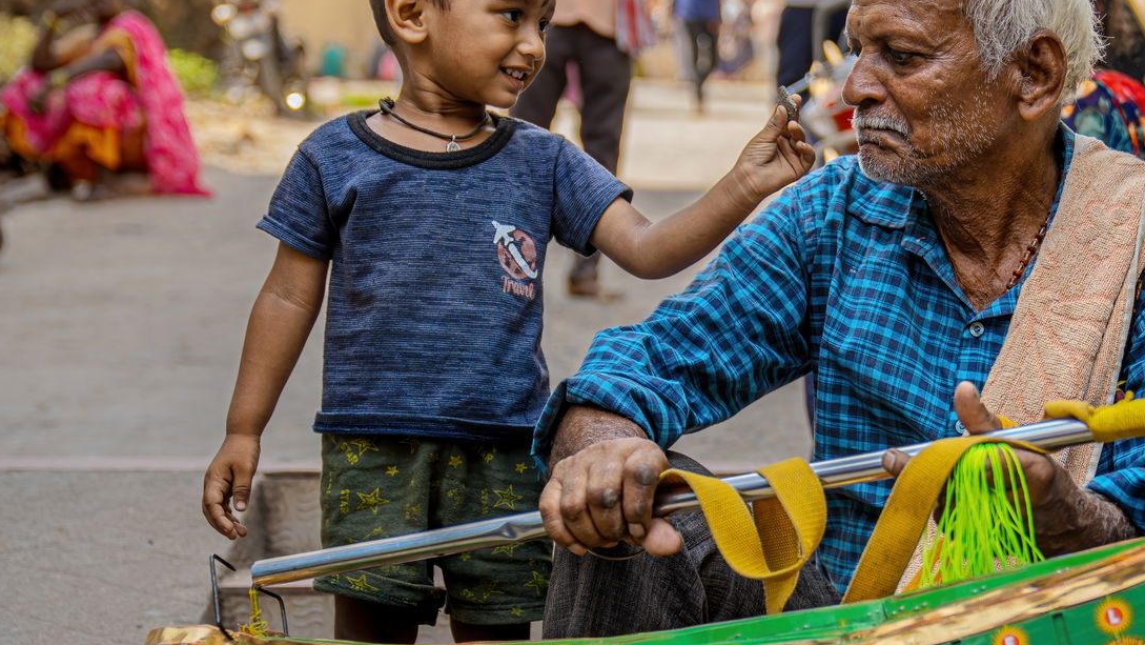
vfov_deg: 16.7
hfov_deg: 28.7
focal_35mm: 72
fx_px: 2186
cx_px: 928
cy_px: 486
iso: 200
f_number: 2.8
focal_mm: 39
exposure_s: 1/400
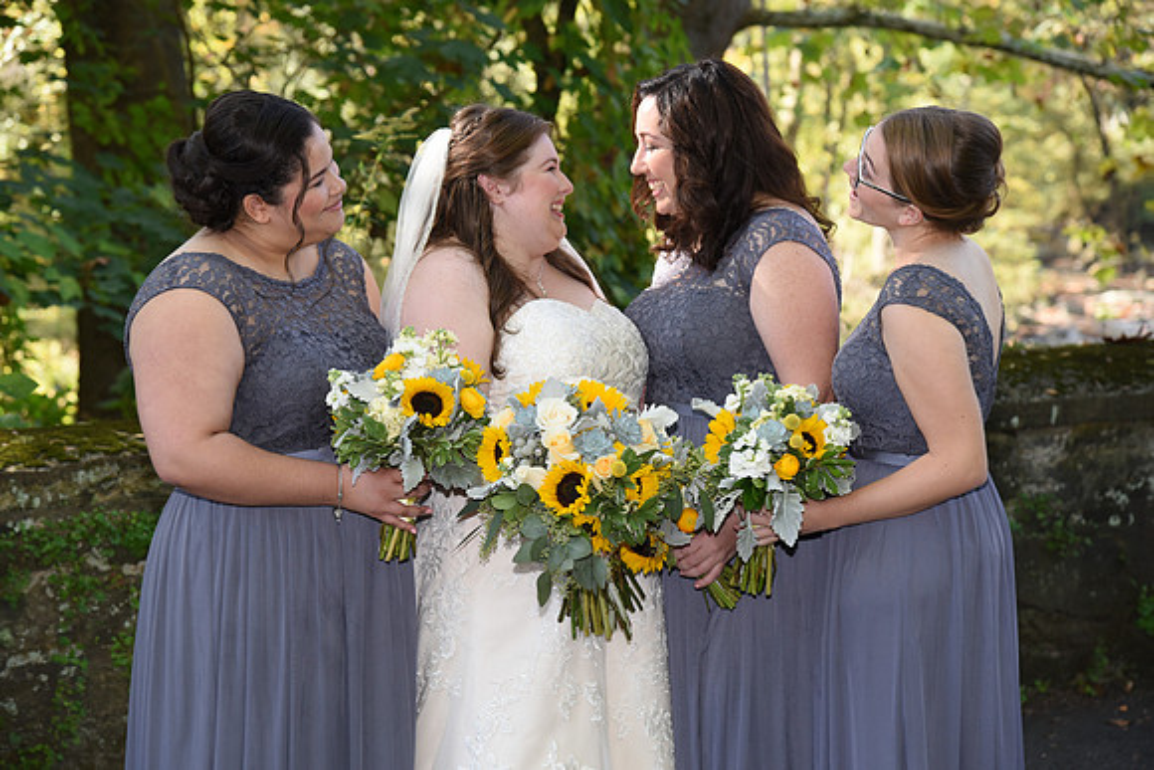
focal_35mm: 86
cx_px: 577
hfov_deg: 23.6
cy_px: 385
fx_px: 2757
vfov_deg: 15.9
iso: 640
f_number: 5
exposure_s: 1/200
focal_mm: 86
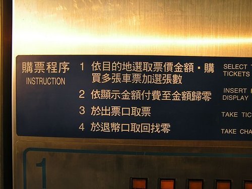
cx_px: 126
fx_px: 277
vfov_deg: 37.7
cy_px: 94
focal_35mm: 38
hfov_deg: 49.0
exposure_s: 1/40
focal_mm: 6.3
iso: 50
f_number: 3.2
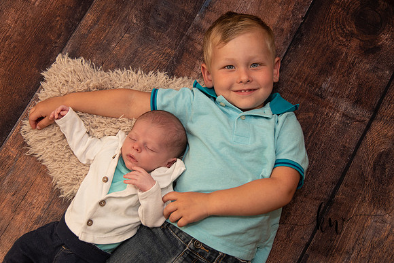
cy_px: 122
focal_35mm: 49
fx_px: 540
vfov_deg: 27.4
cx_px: 211
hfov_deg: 40.1
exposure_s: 1/200
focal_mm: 46
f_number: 4
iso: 400
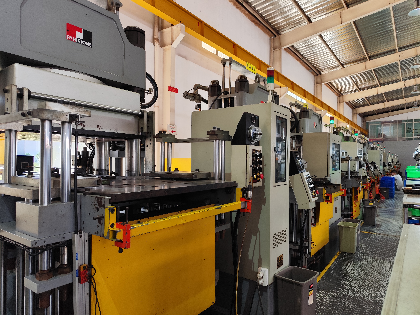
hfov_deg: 73.9
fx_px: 279
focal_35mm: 23
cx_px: 210
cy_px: 158
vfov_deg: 58.9
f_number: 1.65
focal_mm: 6.14
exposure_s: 1/100
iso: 250
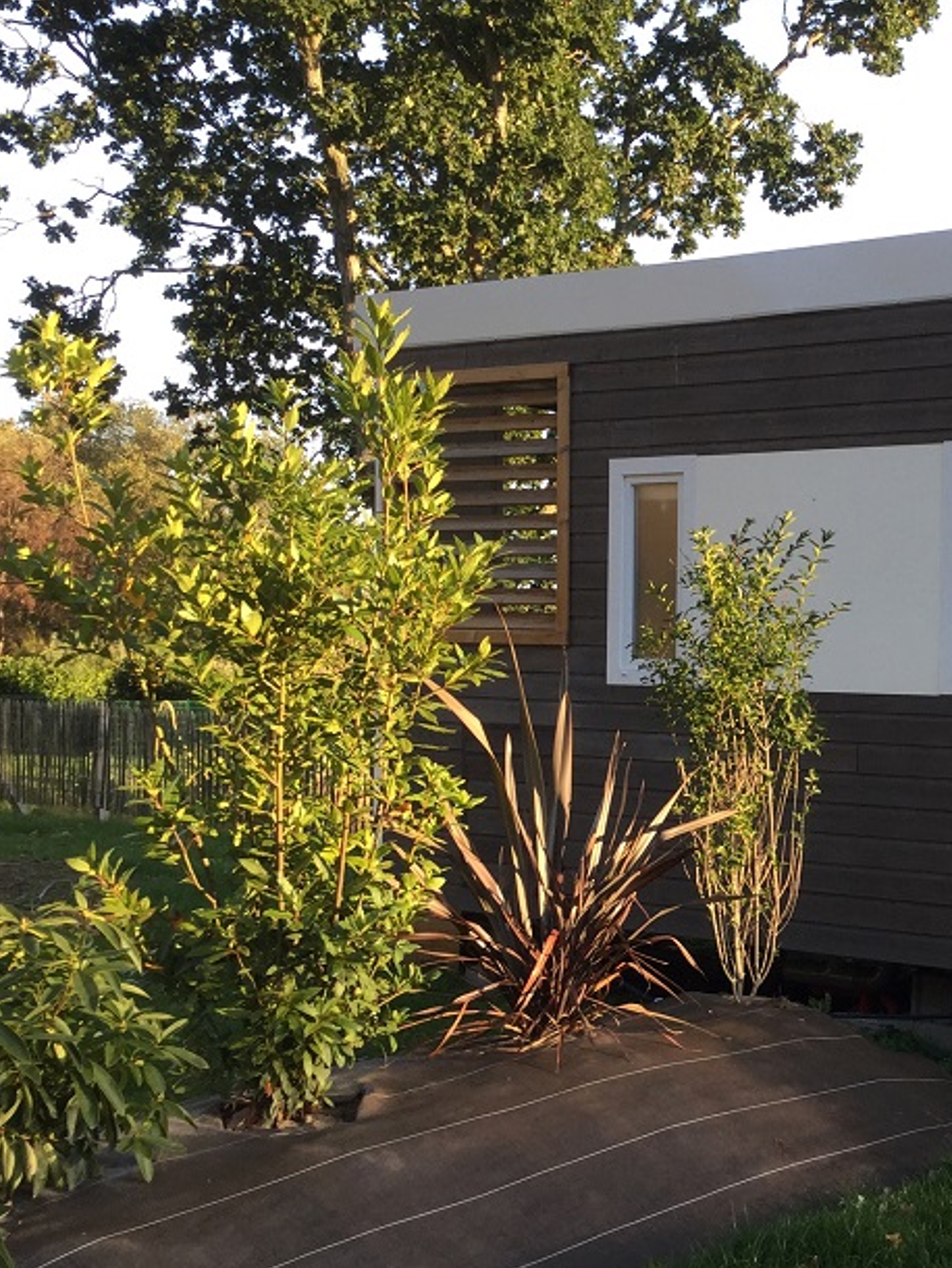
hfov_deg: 26.7
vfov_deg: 36.8
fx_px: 1905
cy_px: 705
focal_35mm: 52
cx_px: 919
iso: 25
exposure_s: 1/129
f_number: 2.4
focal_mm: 3.3
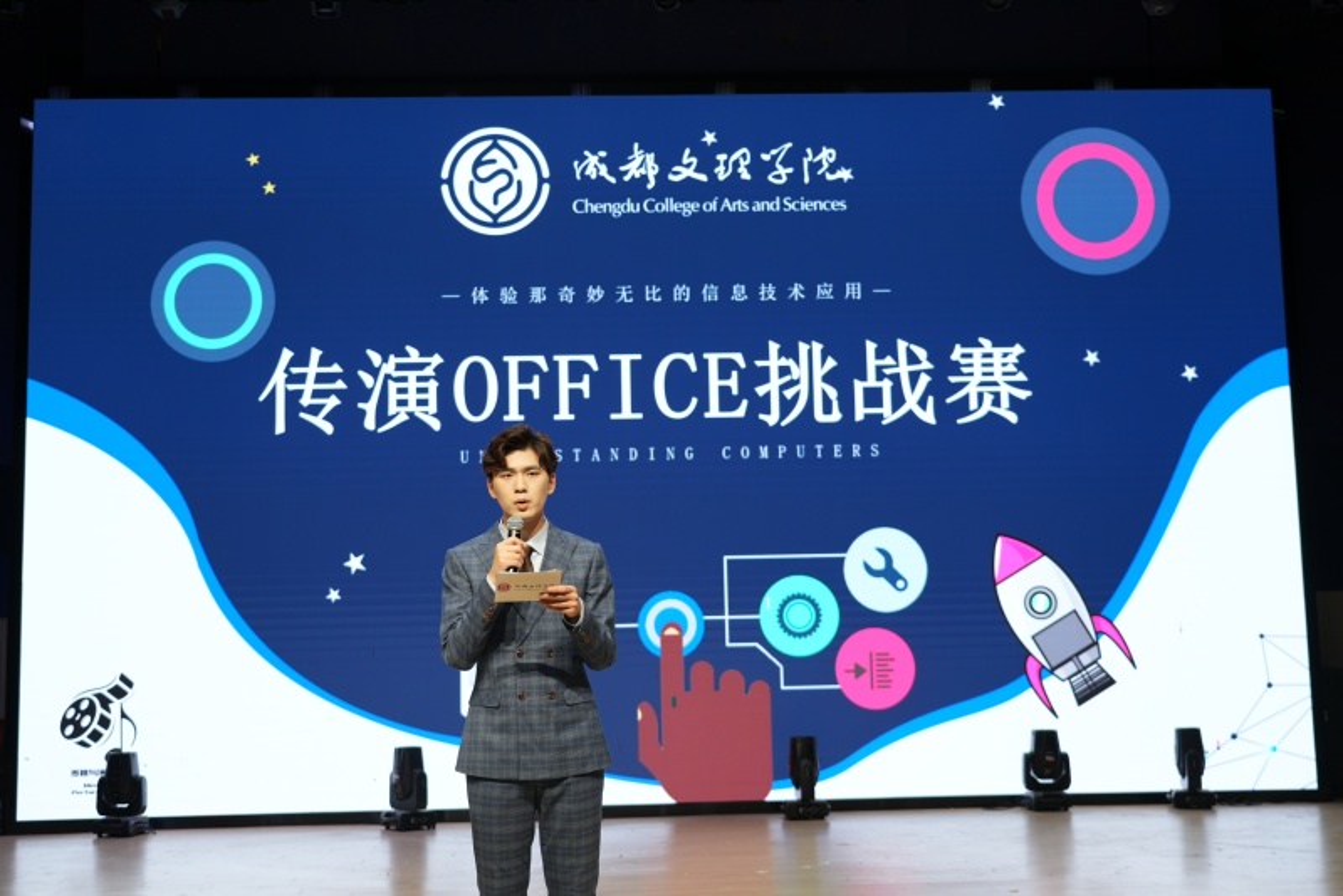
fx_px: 1679
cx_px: 672
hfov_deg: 43.6
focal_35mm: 45
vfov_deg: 29.9
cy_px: 448
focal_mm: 45
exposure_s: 1/100
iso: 400
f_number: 4
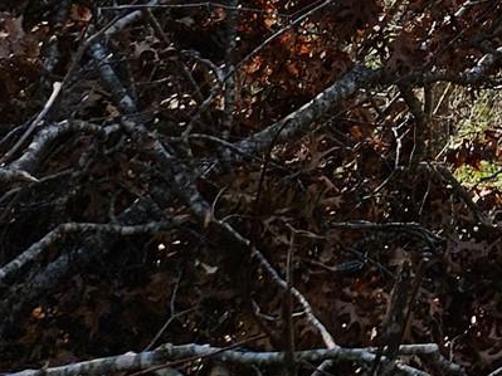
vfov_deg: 11.0
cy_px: -462
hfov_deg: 13.0
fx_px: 1711
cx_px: 1176
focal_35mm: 118
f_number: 1.8
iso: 25
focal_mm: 5.4
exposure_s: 1/709
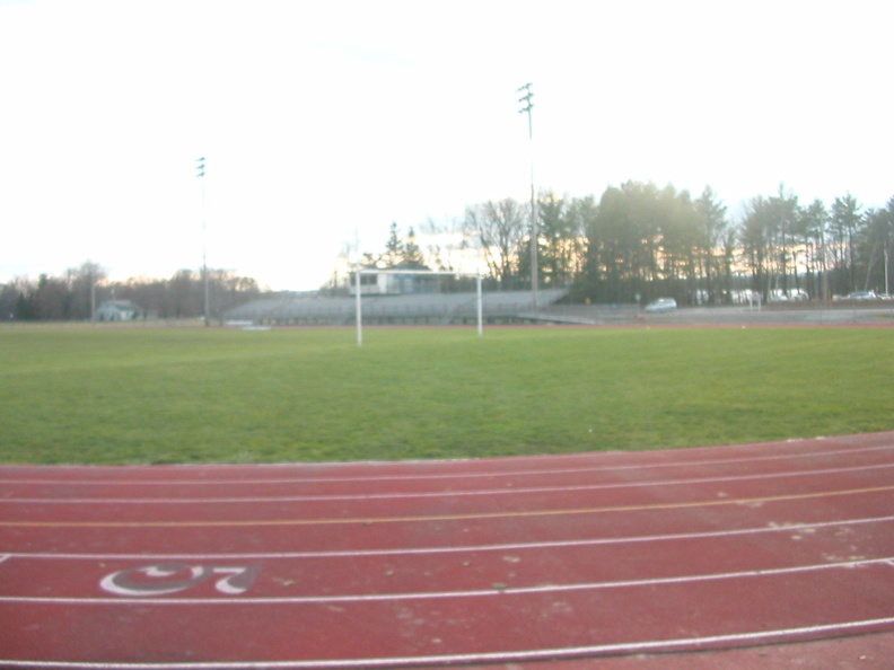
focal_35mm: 37
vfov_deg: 38.7
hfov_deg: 50.1
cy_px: 335
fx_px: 956
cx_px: 447
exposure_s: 1/149
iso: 100
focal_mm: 5.6
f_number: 2.7
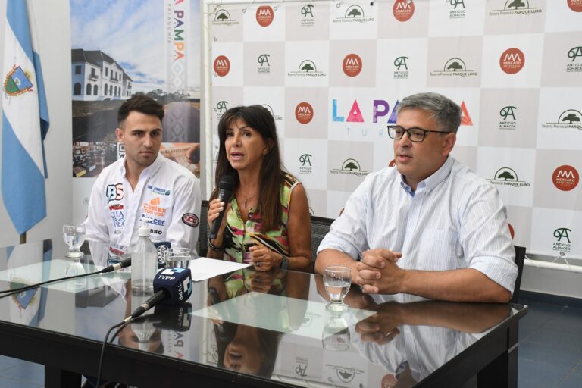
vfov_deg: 26.5
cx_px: 291
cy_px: 194
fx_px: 824
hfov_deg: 38.9
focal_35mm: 51
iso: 3200
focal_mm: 34
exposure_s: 1/200
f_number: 8
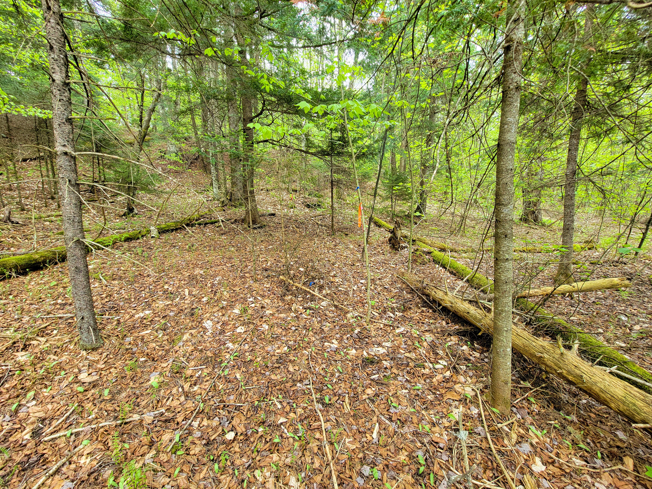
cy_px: 244
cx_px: 326
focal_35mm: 13
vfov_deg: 89.9
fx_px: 245
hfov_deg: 106.2
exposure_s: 1/60
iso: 80
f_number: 2.2
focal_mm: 2.2
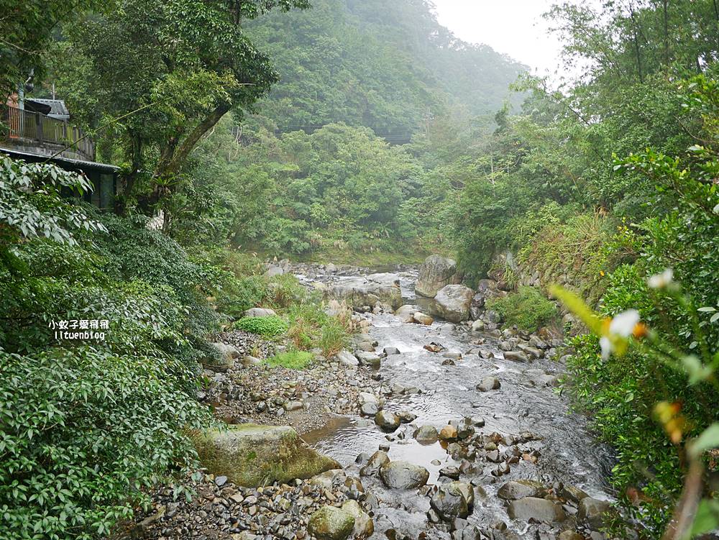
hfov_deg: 63.4
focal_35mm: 28
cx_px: 360
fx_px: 582
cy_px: 270
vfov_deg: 49.8
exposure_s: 1/100
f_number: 2.5
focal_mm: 14
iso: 200
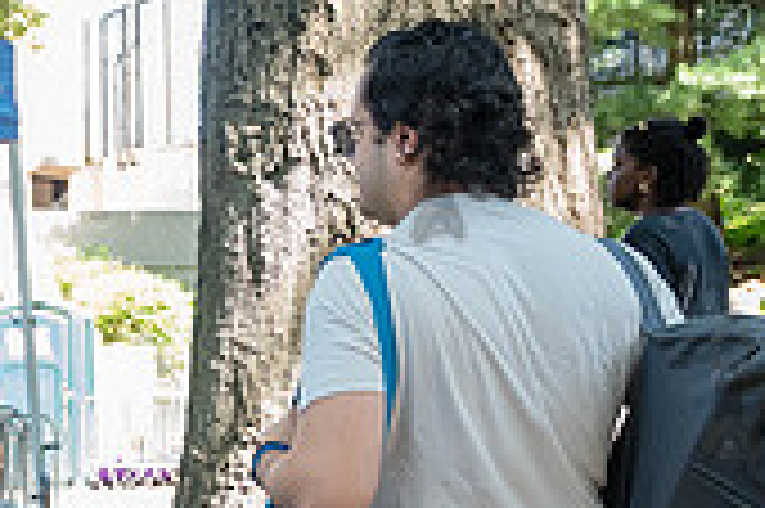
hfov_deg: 22.8
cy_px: 380
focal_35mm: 82
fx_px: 1741
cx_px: -144
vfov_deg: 16.5
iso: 2000
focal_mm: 24
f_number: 3.5
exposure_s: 1/400
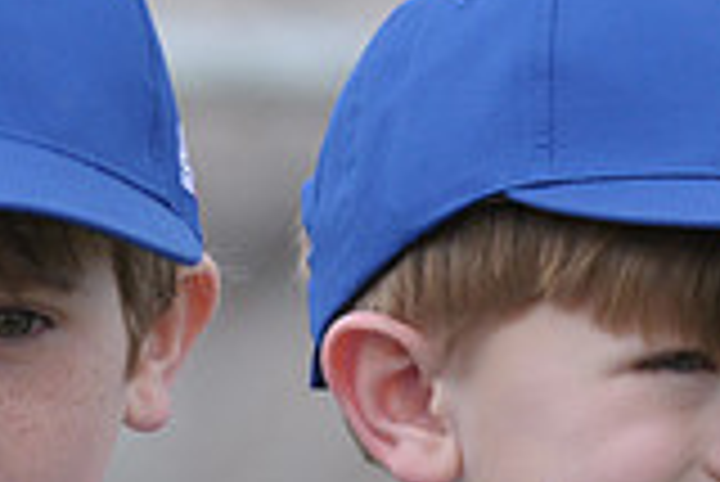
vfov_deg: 1.3
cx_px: 292
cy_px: 768
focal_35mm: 1084
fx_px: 21699
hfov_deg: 1.9
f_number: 4
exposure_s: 1/1250
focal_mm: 200
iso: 400
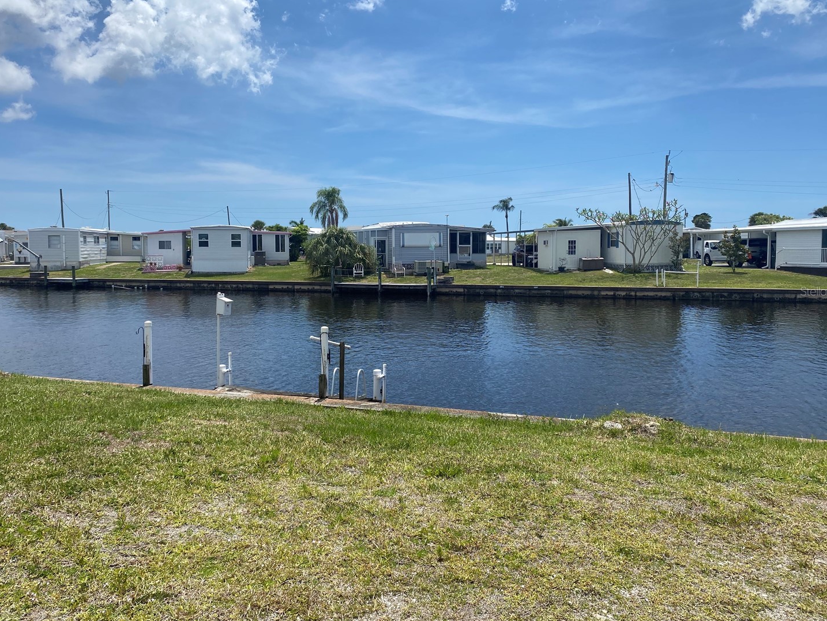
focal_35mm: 29
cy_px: 291
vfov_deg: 48.2
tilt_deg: -3.9
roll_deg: +0.5
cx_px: 393
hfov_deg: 61.6
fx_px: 693
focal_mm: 4.25
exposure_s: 1/4608
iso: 32
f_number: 1.8
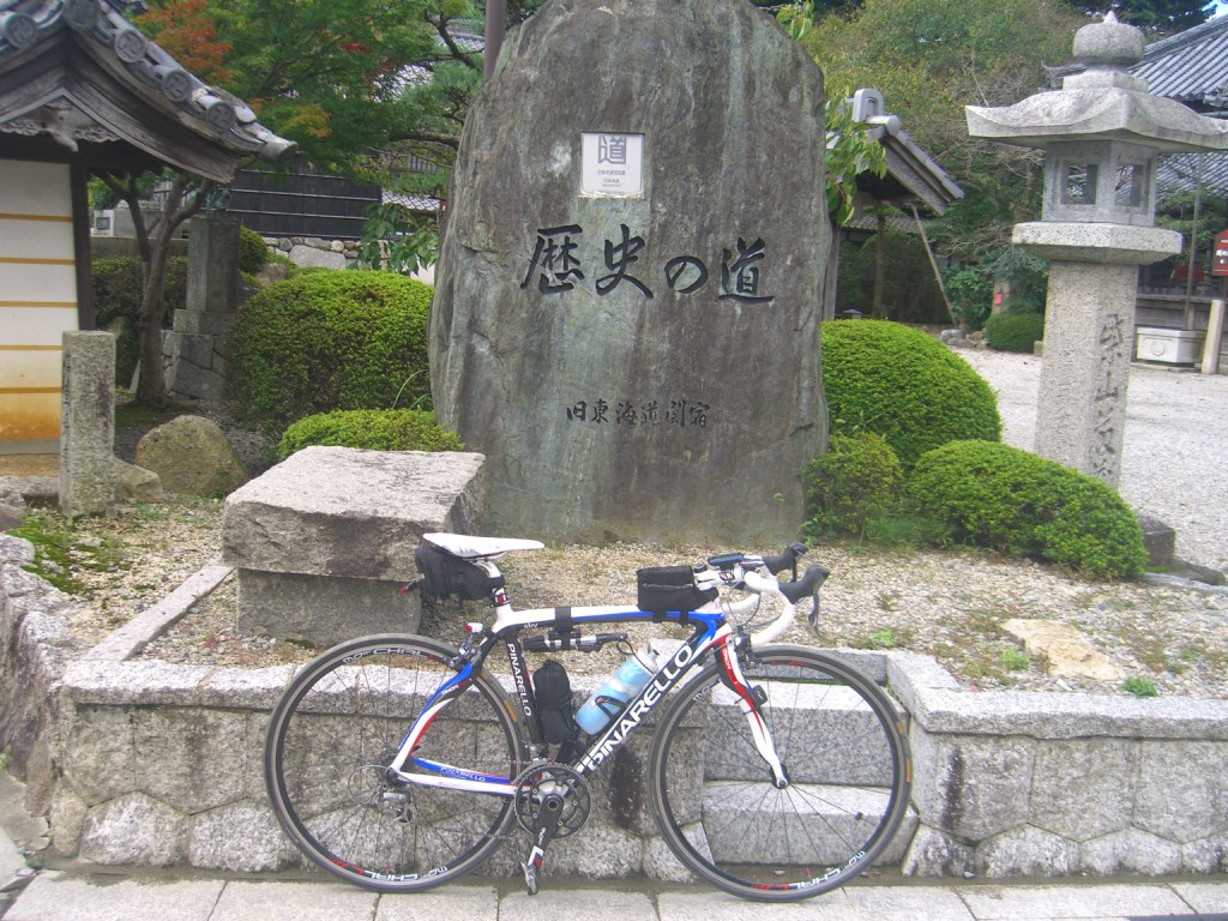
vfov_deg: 37.7
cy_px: 460
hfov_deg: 49.0
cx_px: 614
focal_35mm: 38
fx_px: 1348
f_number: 2.8
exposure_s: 1/320
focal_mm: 7.9
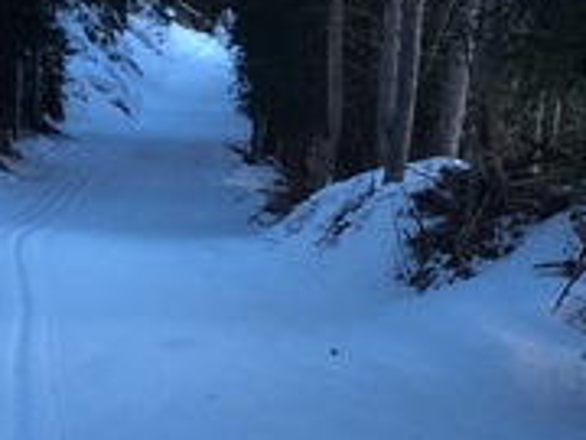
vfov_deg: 10.2
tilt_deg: -7.3
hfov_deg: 13.6
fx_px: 2455
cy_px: 399
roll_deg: -3.8
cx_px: 306
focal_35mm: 145
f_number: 2.2
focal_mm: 4.15
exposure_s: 1/100
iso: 25
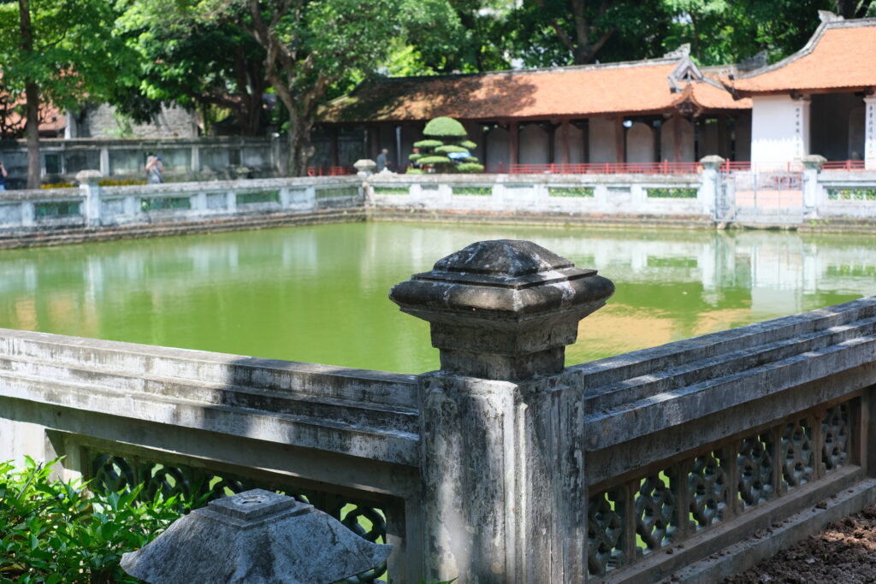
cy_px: 292
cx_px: 438
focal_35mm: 53
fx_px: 1290
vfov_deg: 25.5
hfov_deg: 37.5
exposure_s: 1/500
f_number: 4
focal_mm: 35
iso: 320
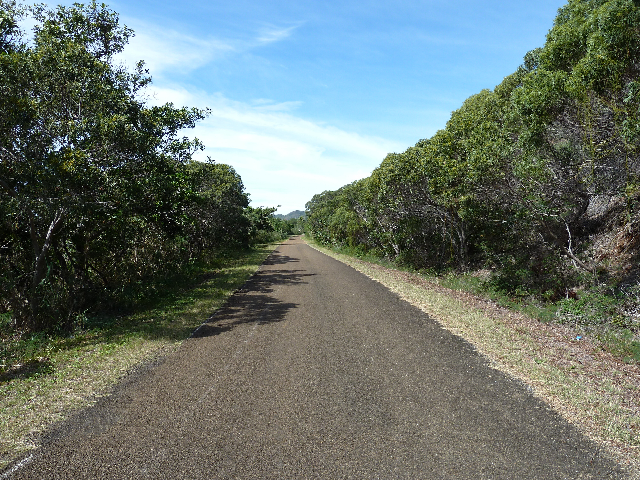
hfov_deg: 69.4
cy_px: 240
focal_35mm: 25
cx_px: 320
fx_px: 462
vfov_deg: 54.9
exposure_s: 1/320
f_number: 4
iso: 80
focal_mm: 4.1
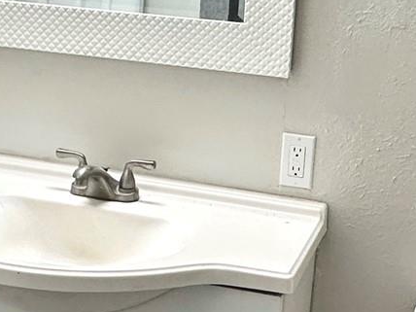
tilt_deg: -10.4
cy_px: 100
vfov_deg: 21.8
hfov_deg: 28.8
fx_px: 805
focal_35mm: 67
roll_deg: -4.2
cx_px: 271
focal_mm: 2.22
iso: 250
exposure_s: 1/120
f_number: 2.2
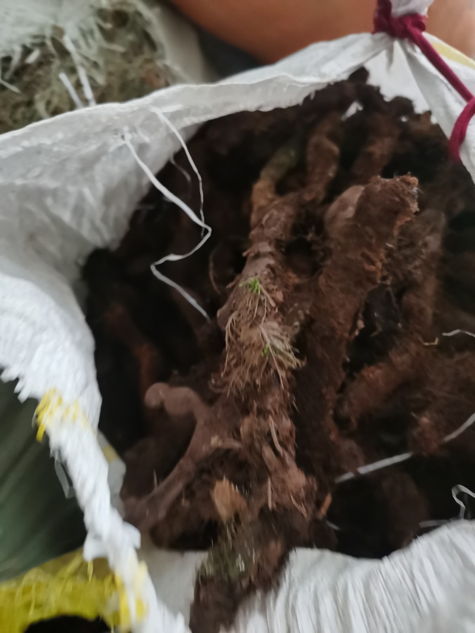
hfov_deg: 51.3
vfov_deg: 65.3
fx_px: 494
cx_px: 238
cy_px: 316
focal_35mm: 27
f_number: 1.8
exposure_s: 1/33.3
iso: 640
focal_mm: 5.58
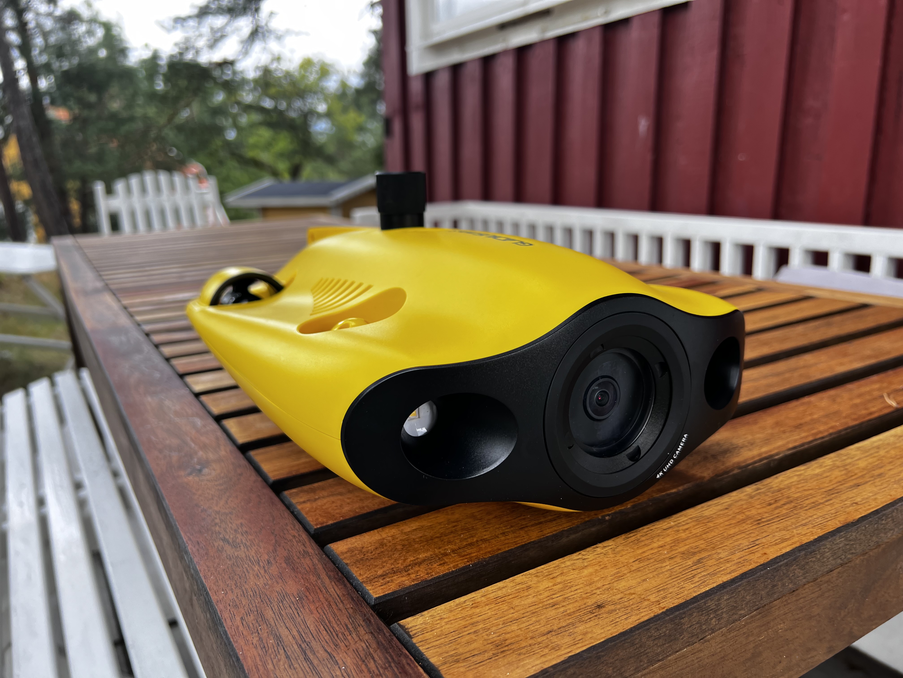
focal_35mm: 26
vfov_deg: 53.1
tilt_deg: -12.9
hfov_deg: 67.3
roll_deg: +1.1
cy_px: 339
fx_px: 678
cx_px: 452
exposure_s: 1/273
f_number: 1.5
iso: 40
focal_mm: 5.7
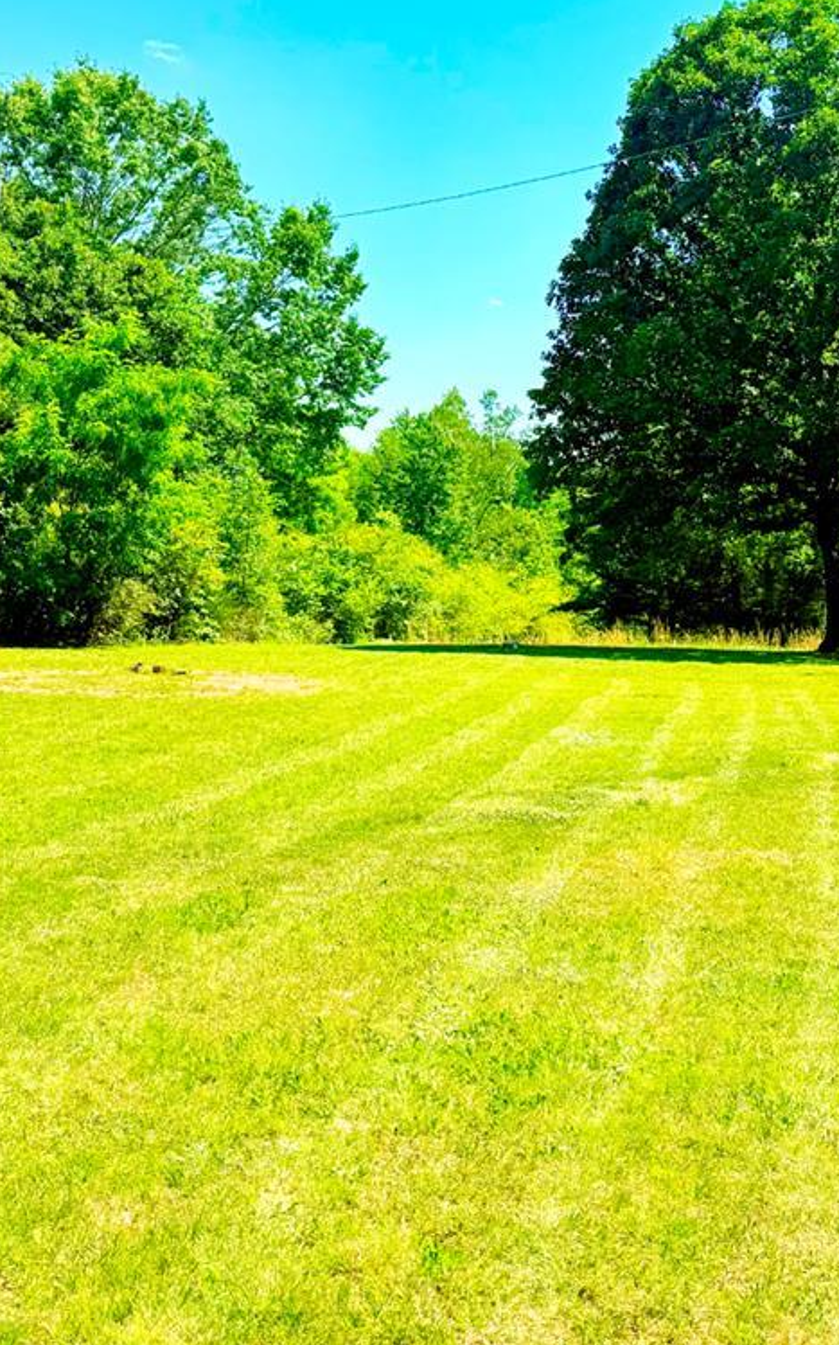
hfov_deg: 25.3
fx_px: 1867
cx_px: 448
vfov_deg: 38.9
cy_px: 393
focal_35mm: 51
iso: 80
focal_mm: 6.76
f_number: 1.78
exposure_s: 1/4975
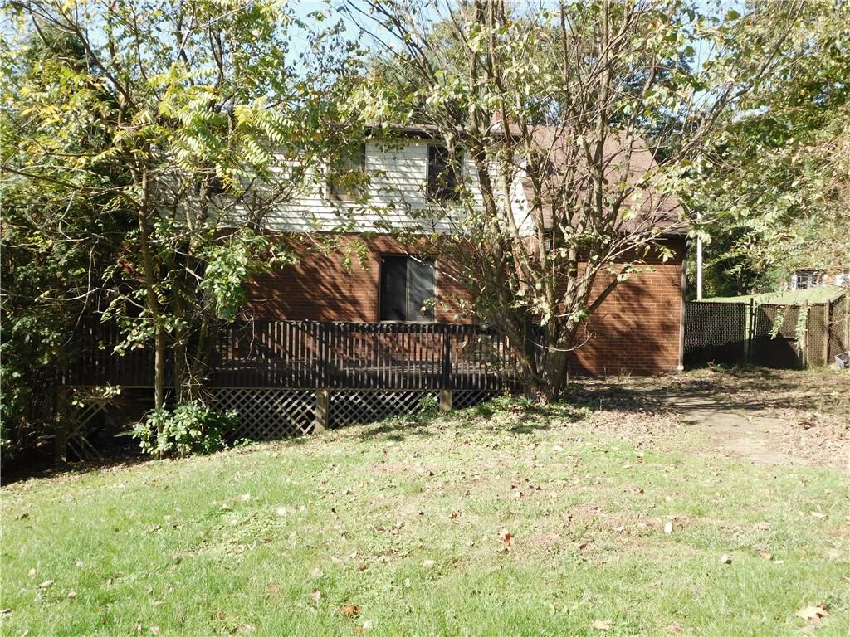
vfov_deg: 39.7
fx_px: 884
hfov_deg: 51.4
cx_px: 425
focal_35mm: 36
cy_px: 318
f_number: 3.5
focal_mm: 6.3
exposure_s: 1/400
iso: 125
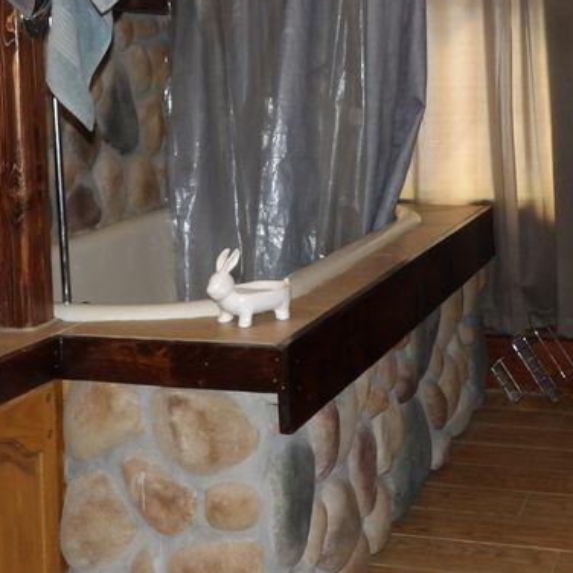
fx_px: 1161
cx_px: 258
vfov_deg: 27.2
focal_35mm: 62
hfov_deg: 27.7
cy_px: 119
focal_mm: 5.9
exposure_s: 1/33
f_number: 3.6
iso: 200
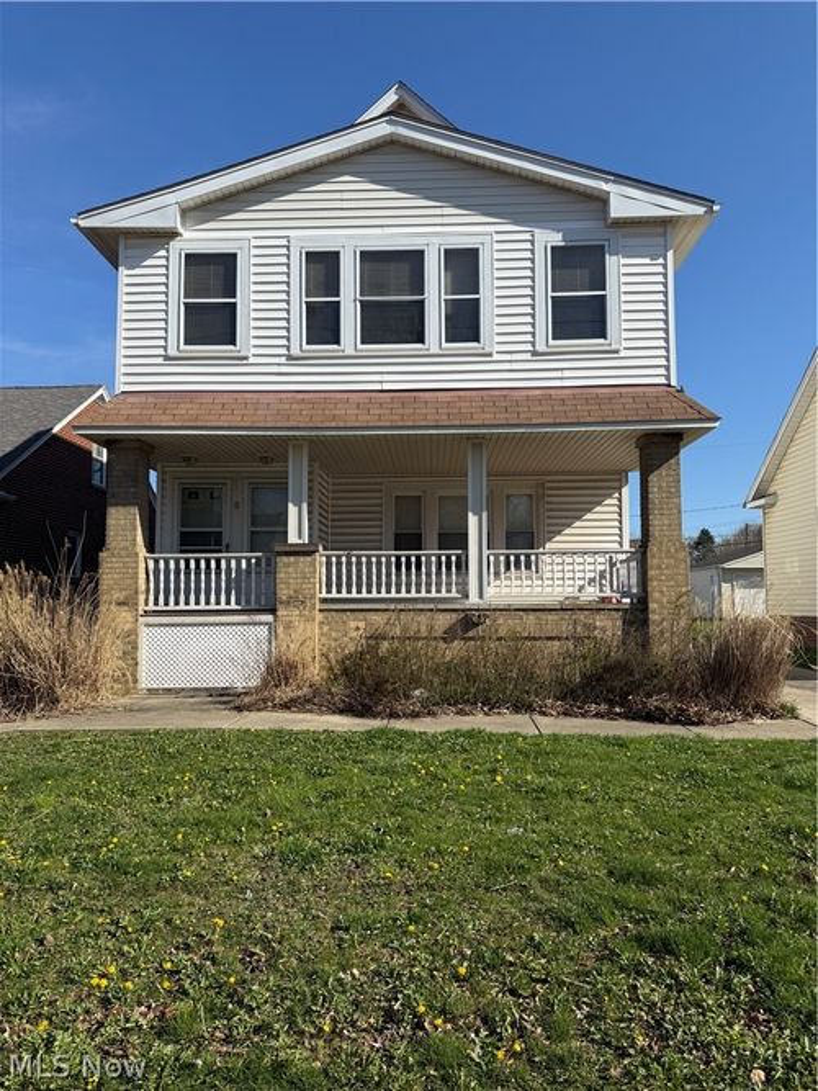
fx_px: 756
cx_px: 409
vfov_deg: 71.6
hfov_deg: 56.8
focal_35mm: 24
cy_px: 546
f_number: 1.78
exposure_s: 1/5319
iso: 80
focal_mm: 6.76
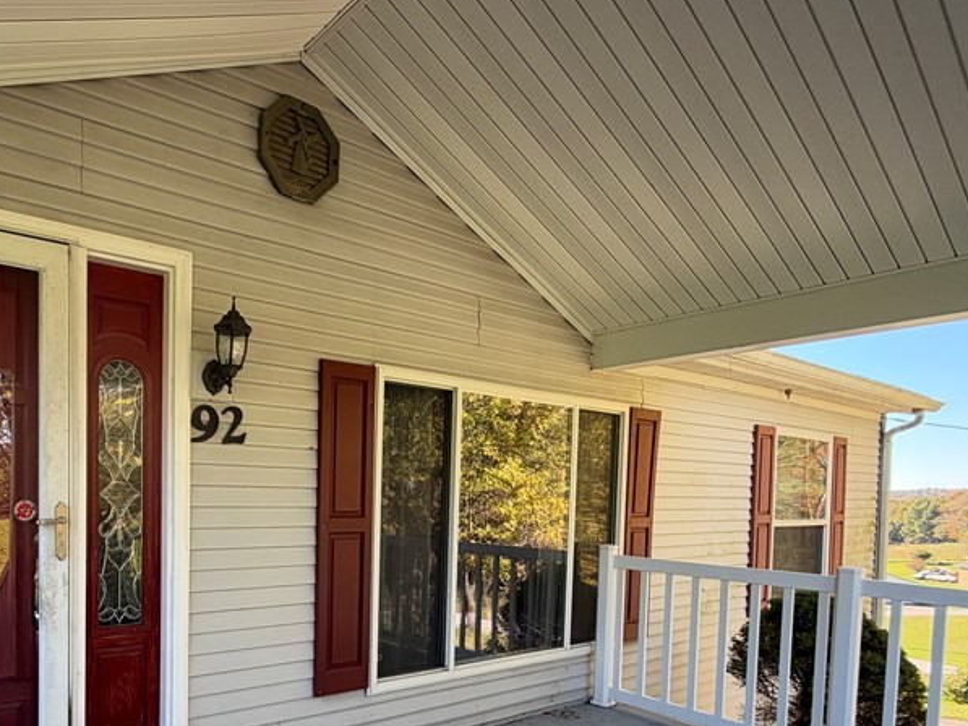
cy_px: 520
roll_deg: -0.5
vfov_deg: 54.8
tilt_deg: -1.9
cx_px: 266
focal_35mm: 24
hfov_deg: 67.9
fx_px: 671
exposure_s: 1/122
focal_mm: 2.22
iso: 40
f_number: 2.2
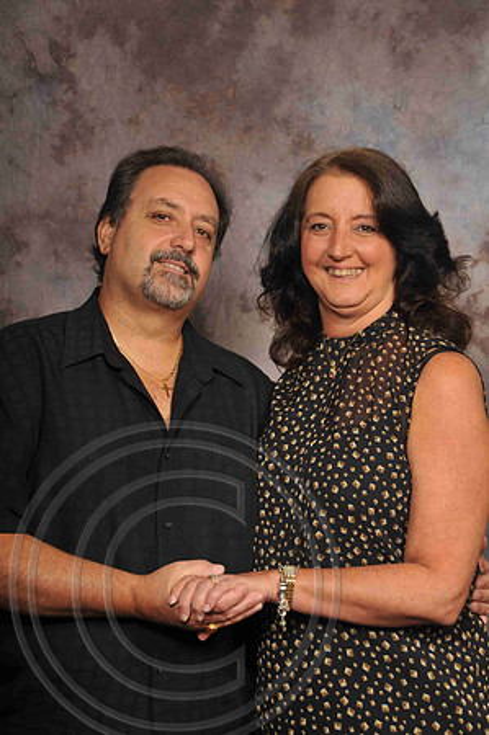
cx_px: 244
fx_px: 1593
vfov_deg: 26.0
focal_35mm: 78
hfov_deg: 17.5
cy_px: 368
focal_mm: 52
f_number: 5.6
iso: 200
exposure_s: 1/200
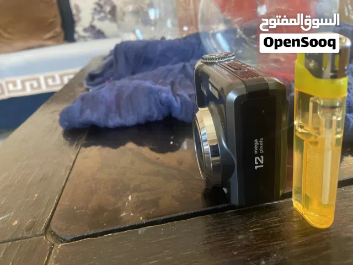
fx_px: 265
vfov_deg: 53.1
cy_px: 132
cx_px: 176
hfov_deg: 67.3
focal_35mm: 26
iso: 500
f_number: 1.8
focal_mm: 4.25
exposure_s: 1/42
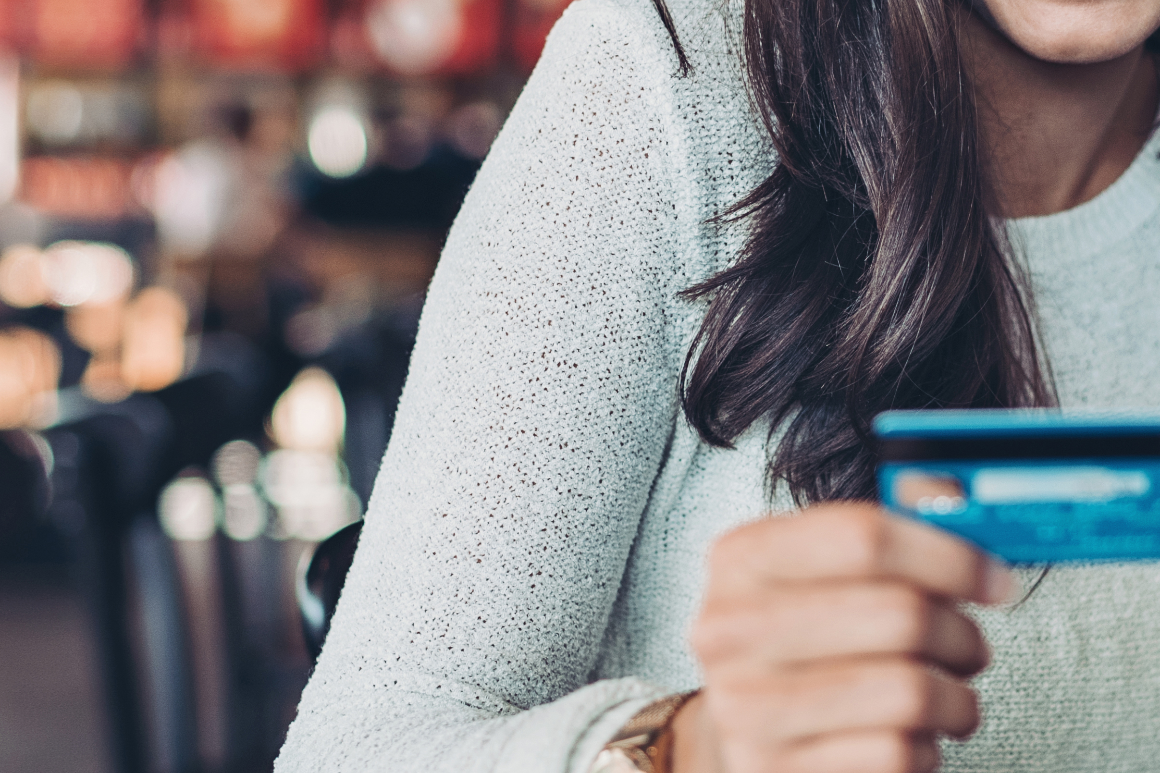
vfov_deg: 15.7
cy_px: 365
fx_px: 2803
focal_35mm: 87
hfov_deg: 23.1
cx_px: 893
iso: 640
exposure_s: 1/400
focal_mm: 35
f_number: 1.8
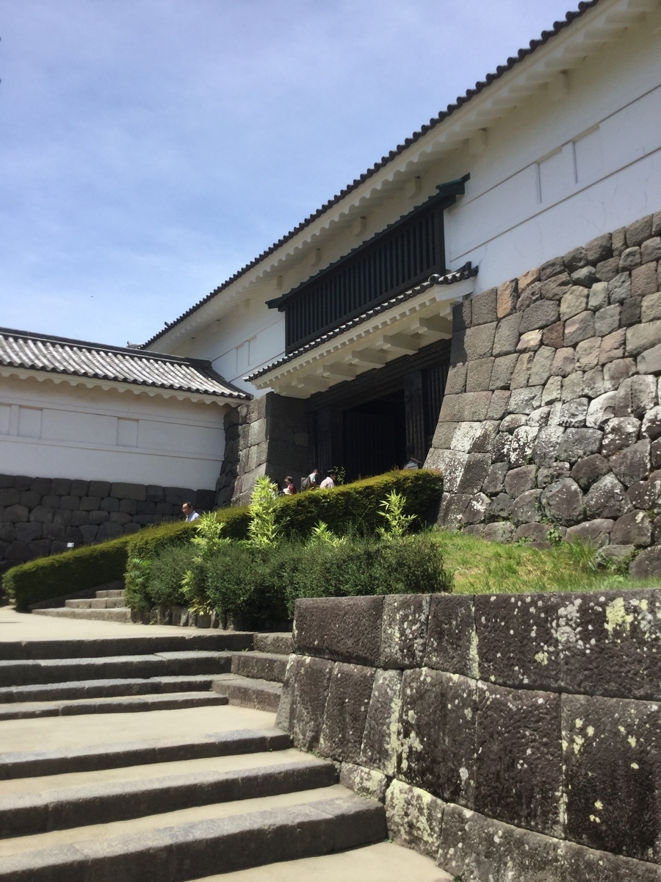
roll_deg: +1.9
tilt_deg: +11.8
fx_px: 789
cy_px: 441
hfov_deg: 45.4
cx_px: 330
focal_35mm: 31
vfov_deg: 58.4
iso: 25
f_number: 2.4
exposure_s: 1/1217
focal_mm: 3.3
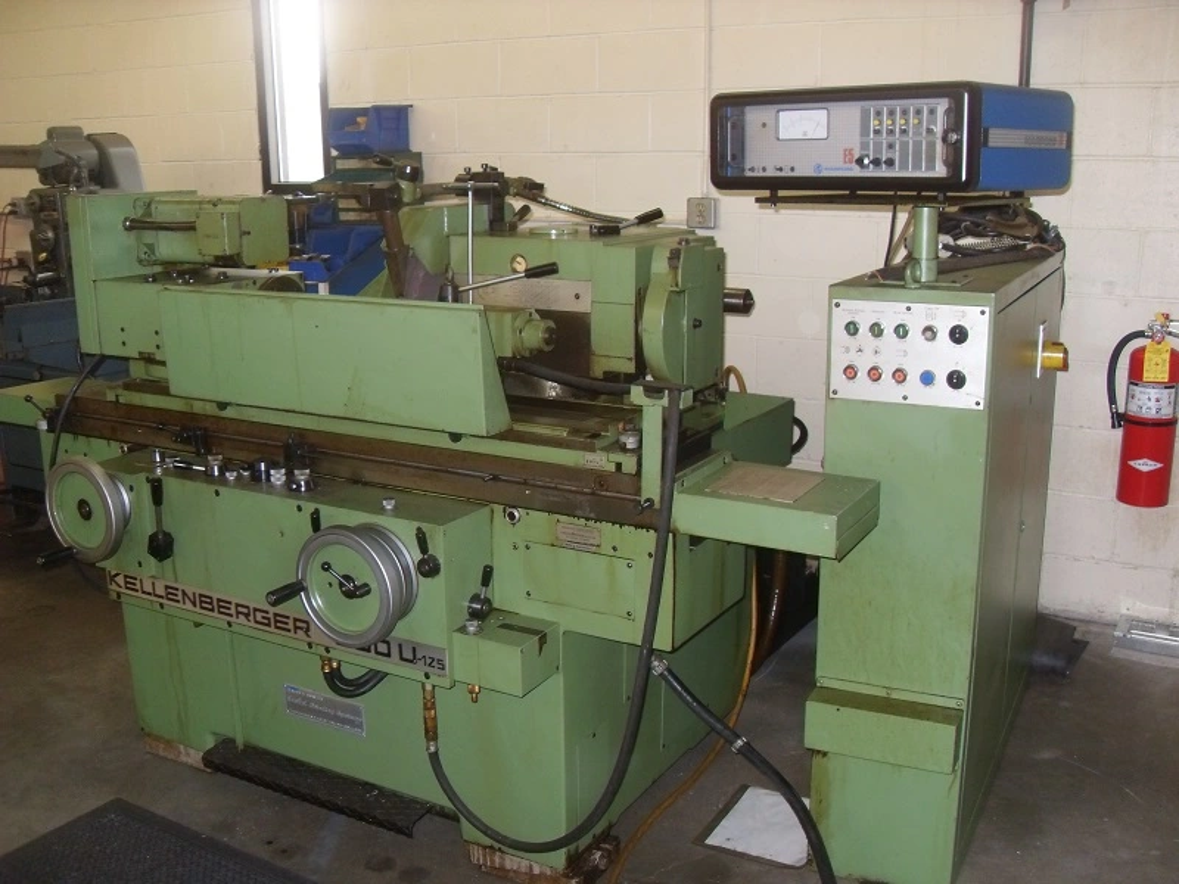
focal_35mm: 34
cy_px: 442
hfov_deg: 54.0
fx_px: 1158
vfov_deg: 41.8
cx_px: 590
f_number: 2.8
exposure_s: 1/45
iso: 160
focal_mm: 6.3
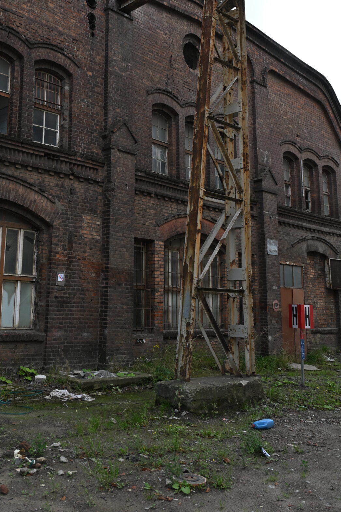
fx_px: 554
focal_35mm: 39
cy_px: 190
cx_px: 86
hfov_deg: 33.5
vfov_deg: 49.1
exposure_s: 1/1000
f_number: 4
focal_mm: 24
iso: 400
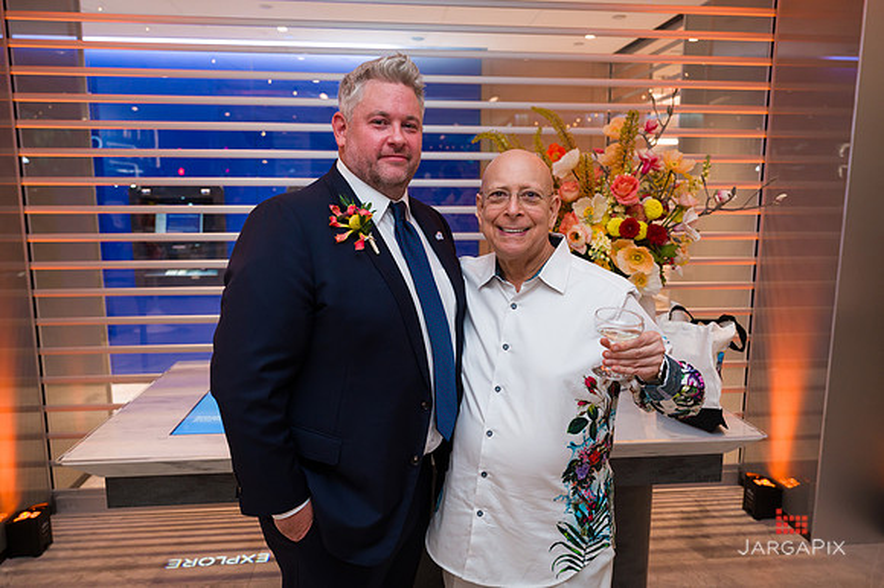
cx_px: 442
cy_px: 293
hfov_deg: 67.5
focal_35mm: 27
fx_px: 661
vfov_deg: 48.0
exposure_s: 1/160
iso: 800
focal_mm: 26.5
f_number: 3.2
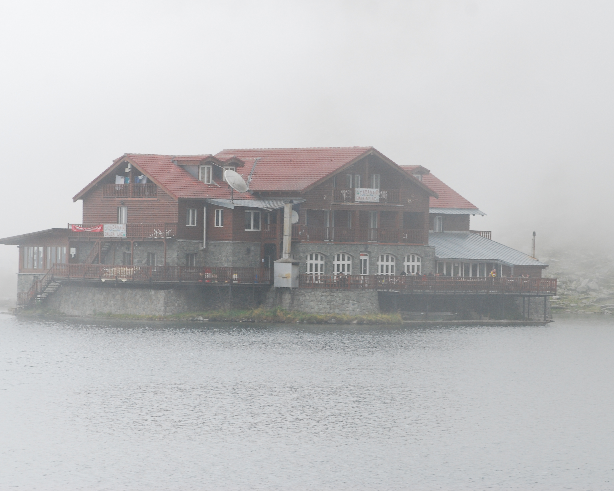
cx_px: 315
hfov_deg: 10.9
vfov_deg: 8.7
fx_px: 3227
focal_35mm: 178
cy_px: 246
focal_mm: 105
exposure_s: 1/160
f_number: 7.1
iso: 400
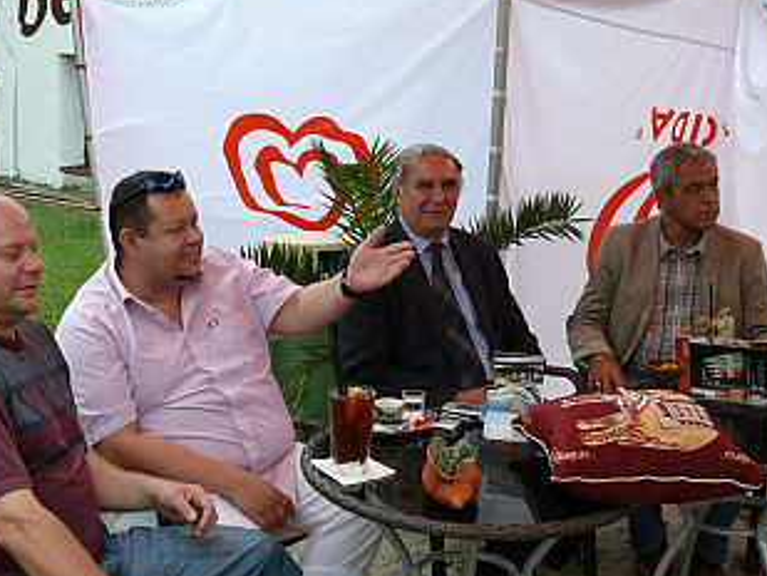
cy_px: 308
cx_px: 444
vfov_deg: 28.6
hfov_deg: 37.4
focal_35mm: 51
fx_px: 1130
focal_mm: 7.4
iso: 100
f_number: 4
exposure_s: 1/200
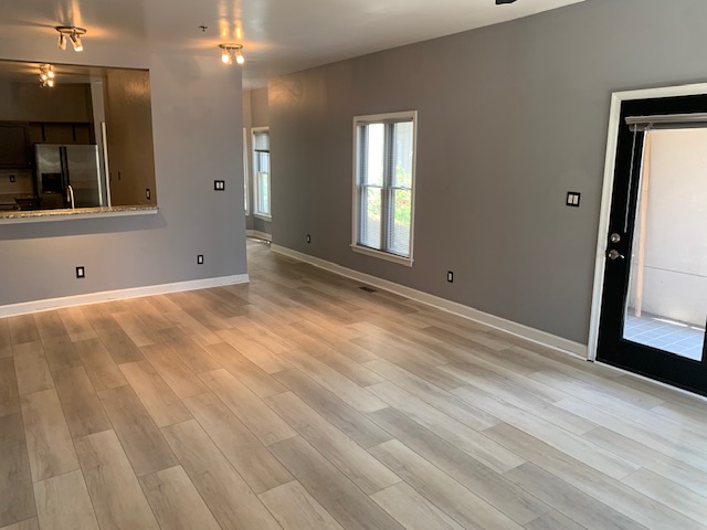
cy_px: 265
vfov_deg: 53.1
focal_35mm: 26
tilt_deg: -11.3
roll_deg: -0.1
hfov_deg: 67.3
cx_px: 354
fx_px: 531
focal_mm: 4.25
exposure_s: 1/60
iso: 125
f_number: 1.8
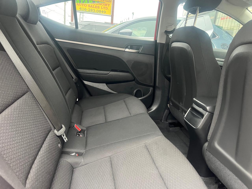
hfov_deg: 67.3
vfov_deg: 53.1
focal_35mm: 26
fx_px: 189
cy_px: 94
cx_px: 126
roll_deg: -3.7
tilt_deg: -14.9
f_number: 1.5
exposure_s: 1/60
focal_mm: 5.7
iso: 400
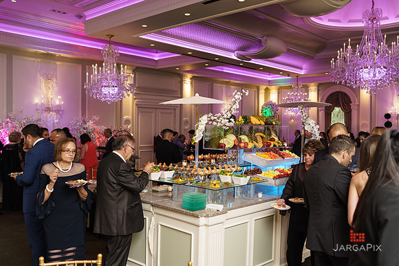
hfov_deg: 54.4
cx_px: 200
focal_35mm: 35
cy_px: 133
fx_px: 388
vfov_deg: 37.9
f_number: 2.5
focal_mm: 35
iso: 640
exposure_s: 1/125
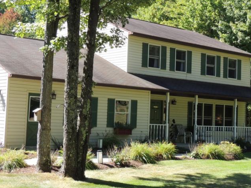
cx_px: 113
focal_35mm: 65
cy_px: 78
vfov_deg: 22.6
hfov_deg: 29.8
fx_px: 471
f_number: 3.3
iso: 100
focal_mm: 7.1
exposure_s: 1/250
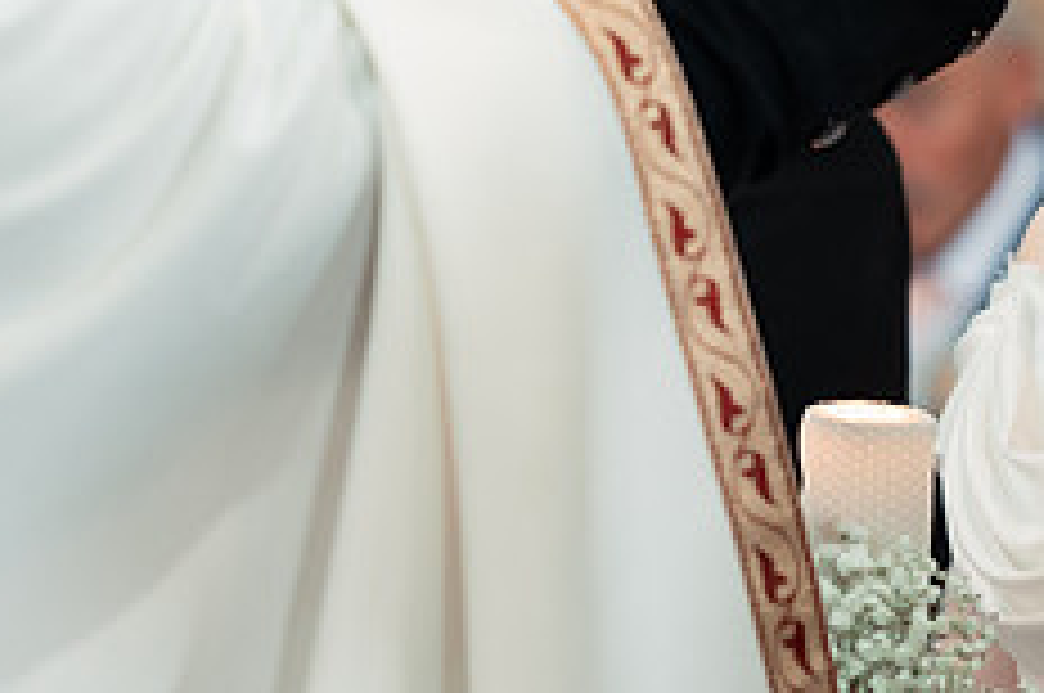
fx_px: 6632
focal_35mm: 229
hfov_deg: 9.0
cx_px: 578
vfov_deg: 6.0
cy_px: 102
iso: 1600
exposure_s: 1/320
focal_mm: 85
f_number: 2.2
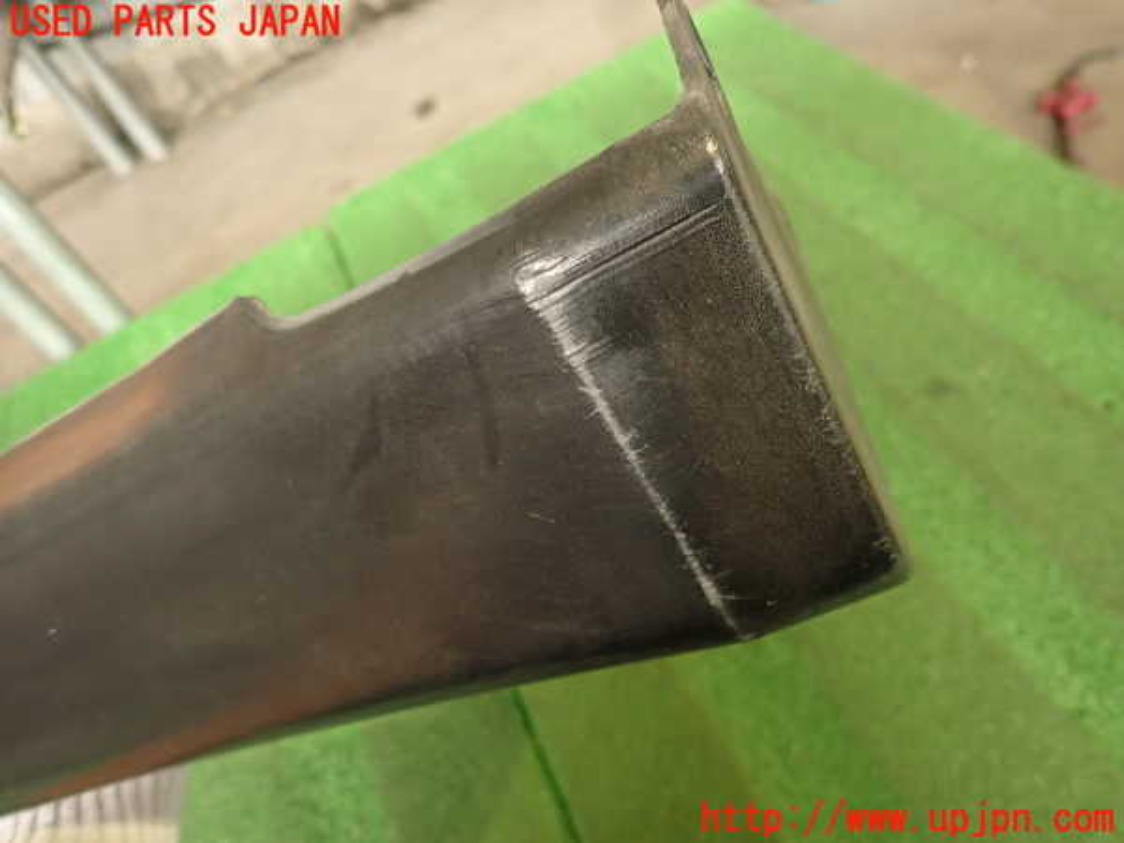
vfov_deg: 54.9
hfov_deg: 69.4
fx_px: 812
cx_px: 562
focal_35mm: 25
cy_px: 422
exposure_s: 1/30
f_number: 2
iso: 320
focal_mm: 4.5
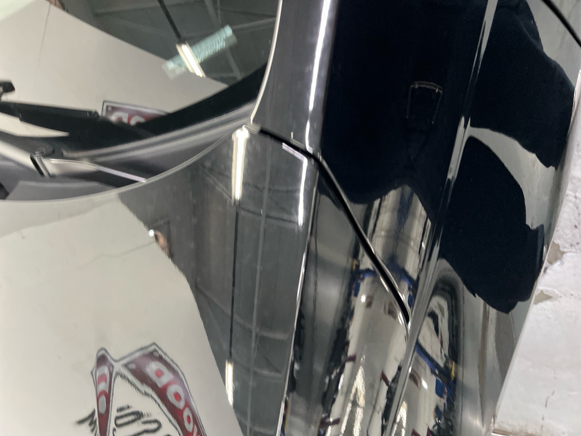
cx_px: 290
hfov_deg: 67.3
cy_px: 218
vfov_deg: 53.1
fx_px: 436
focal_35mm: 26
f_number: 1.5
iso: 500
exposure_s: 1/60
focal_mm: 5.7
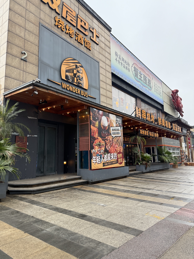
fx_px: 179
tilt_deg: +9.4
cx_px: 97
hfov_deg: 56.8
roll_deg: +2.3
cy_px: 130
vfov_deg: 71.6
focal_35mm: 24
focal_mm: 6.76
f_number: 1.78
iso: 125
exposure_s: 1/230
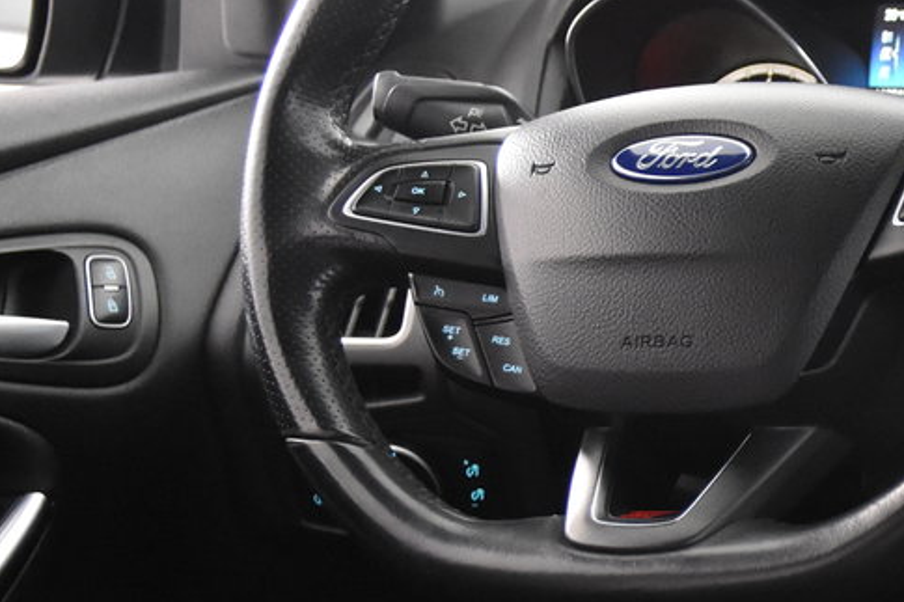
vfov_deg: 13.2
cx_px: 1098
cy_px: 476
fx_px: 2585
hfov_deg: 18.7
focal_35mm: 103
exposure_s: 1/40
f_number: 3.2
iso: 4500
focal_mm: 26
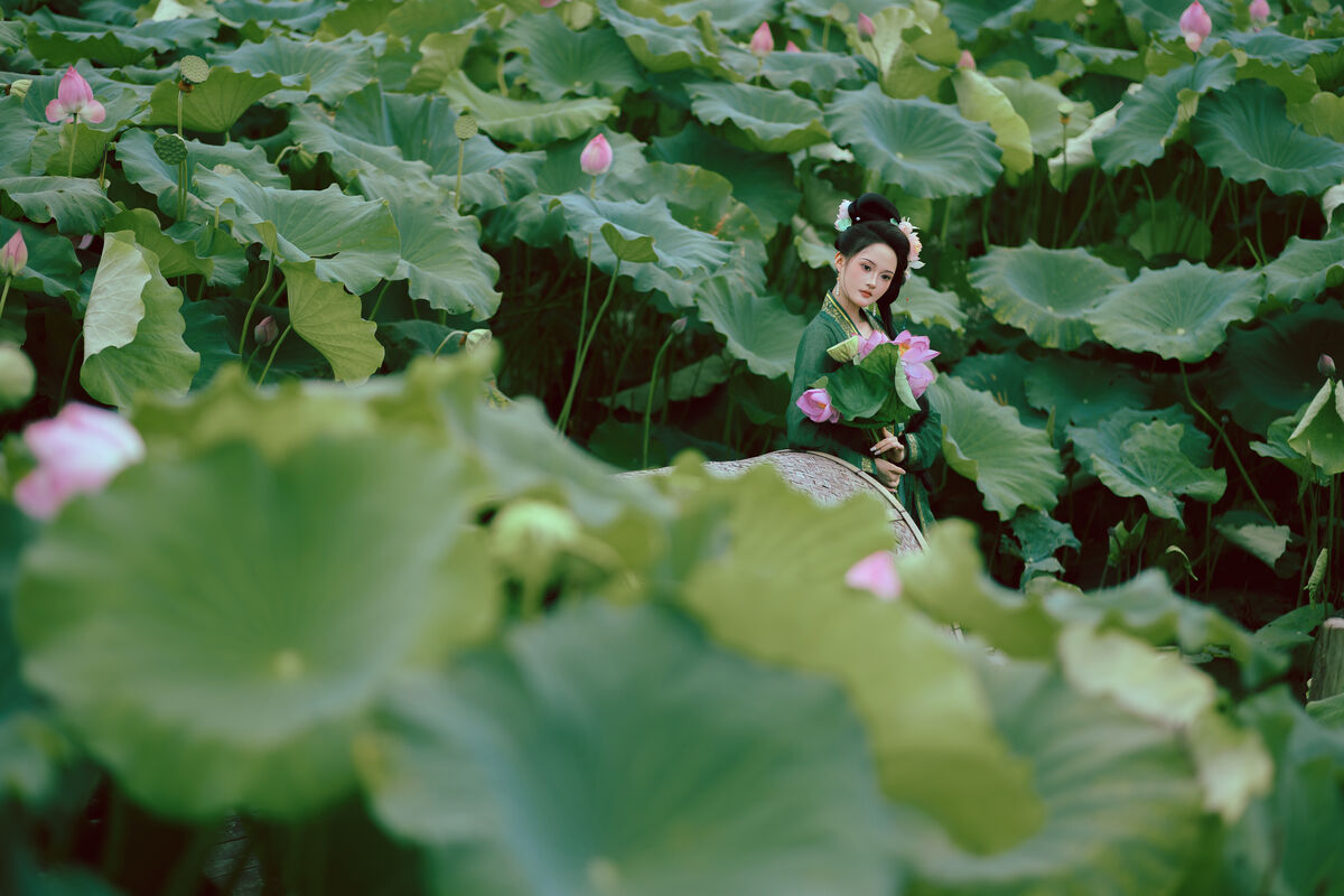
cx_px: 672
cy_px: 448
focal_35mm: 85
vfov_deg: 16.1
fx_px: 3173
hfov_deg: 23.9
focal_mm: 85
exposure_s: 1/800
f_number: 1.8
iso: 100
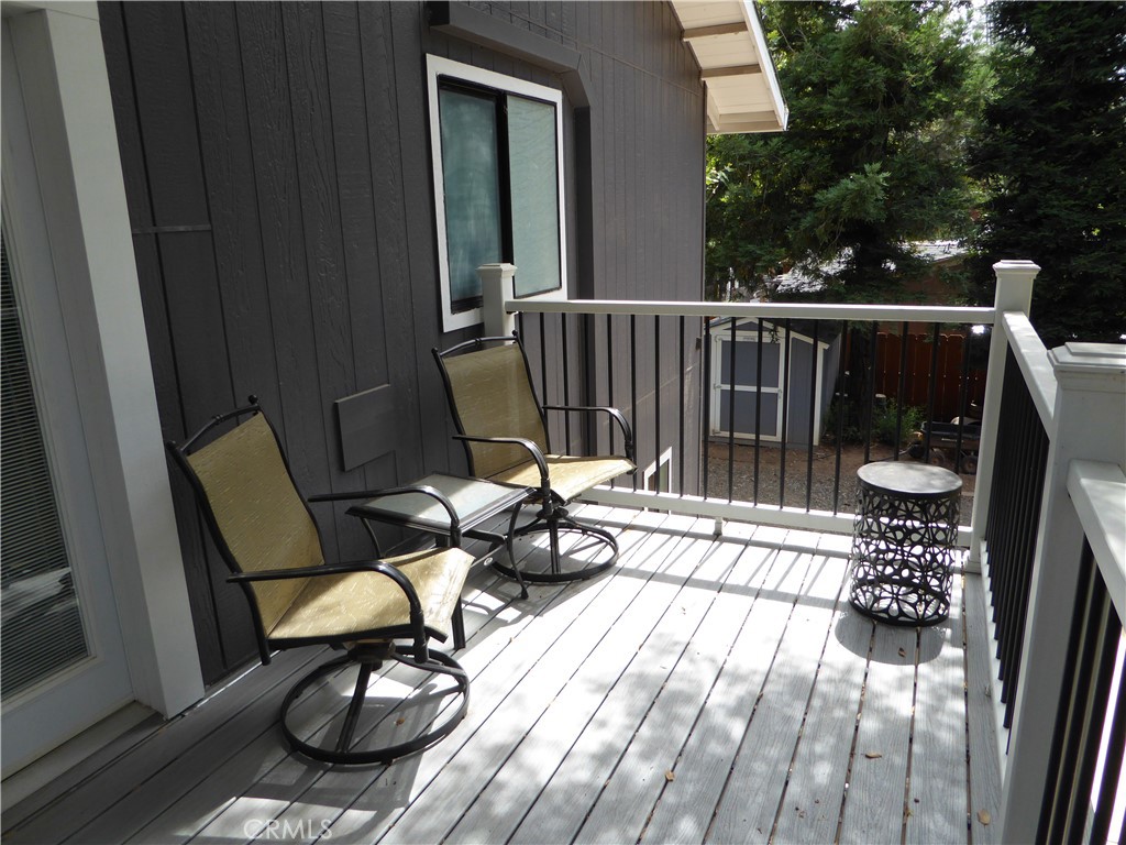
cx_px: 563
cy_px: 422
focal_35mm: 25
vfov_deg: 54.9
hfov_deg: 69.4
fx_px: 813
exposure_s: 1/250
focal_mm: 4.3
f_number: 3.3
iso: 100
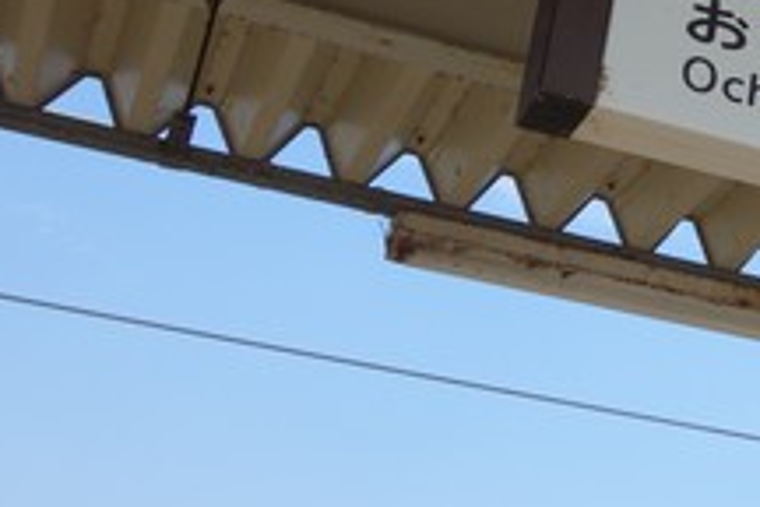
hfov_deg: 21.1
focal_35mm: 83
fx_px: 1752
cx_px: 1101
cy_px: -2
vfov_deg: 16.1
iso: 125
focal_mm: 10.4
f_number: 5.6
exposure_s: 1/250
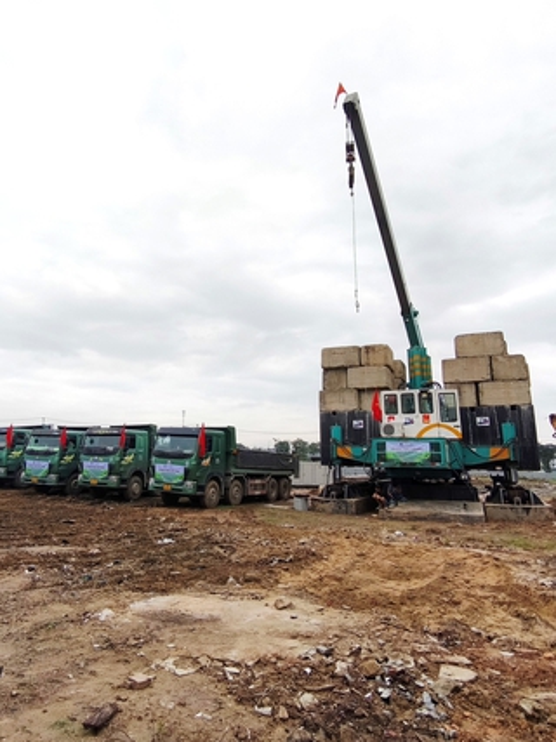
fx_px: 321
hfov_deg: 81.7
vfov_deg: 98.2
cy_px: 371
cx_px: 278
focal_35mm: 15
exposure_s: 1/375
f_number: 2.2
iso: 50
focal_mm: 1.91
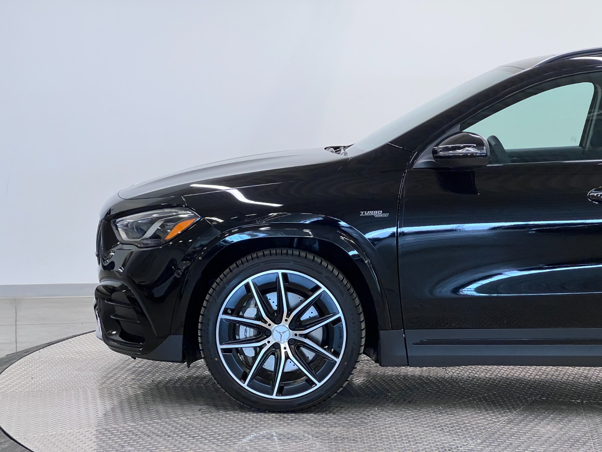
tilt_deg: -5.0
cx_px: 301
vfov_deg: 19.1
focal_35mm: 77
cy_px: 226
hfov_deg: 25.3
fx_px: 1339
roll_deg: +0.4
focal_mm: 9
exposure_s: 1/120
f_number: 2.8
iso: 160
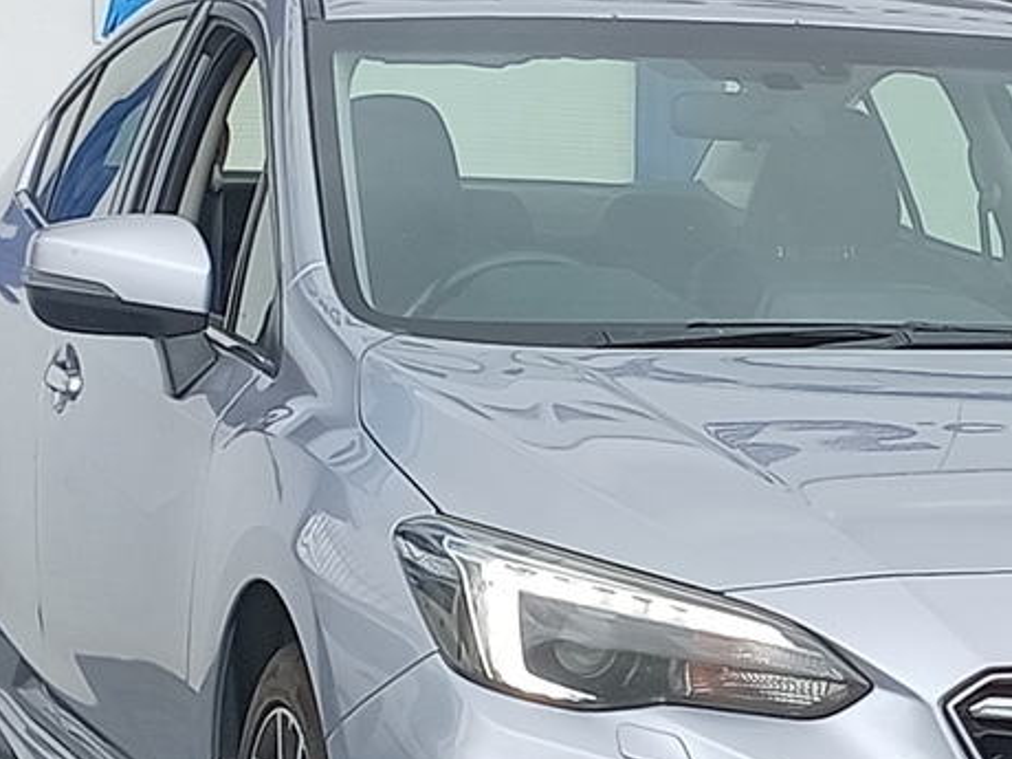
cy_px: 684
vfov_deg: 9.4
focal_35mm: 158
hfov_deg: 12.4
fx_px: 4619
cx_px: 931
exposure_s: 1/291
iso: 100
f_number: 1.8
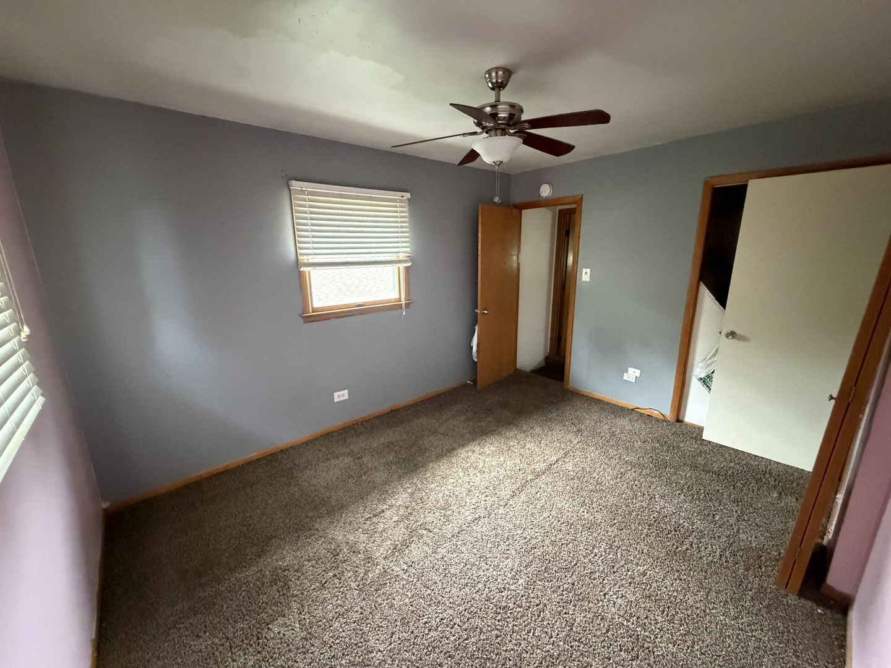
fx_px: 360
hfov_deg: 102.1
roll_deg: -0.8
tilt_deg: -13.0
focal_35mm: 14
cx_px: 446
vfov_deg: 85.7
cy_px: 334
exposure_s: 1/60
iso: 1000
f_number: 2.2
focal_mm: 2.22
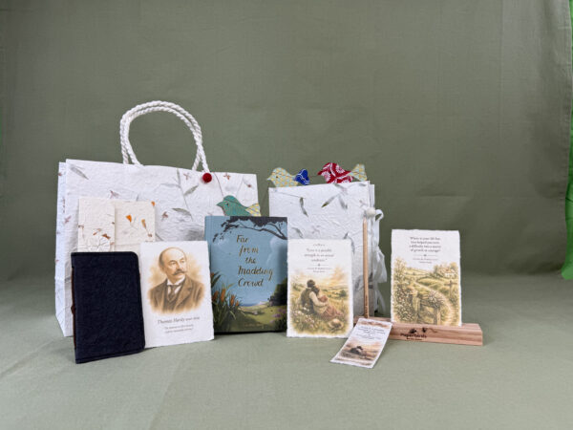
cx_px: 286
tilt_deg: +1.2
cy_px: 215
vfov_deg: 56.8
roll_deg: +0.4
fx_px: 397
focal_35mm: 24
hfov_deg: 71.6
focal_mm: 6.76
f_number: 1.78
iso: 64
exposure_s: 1/121
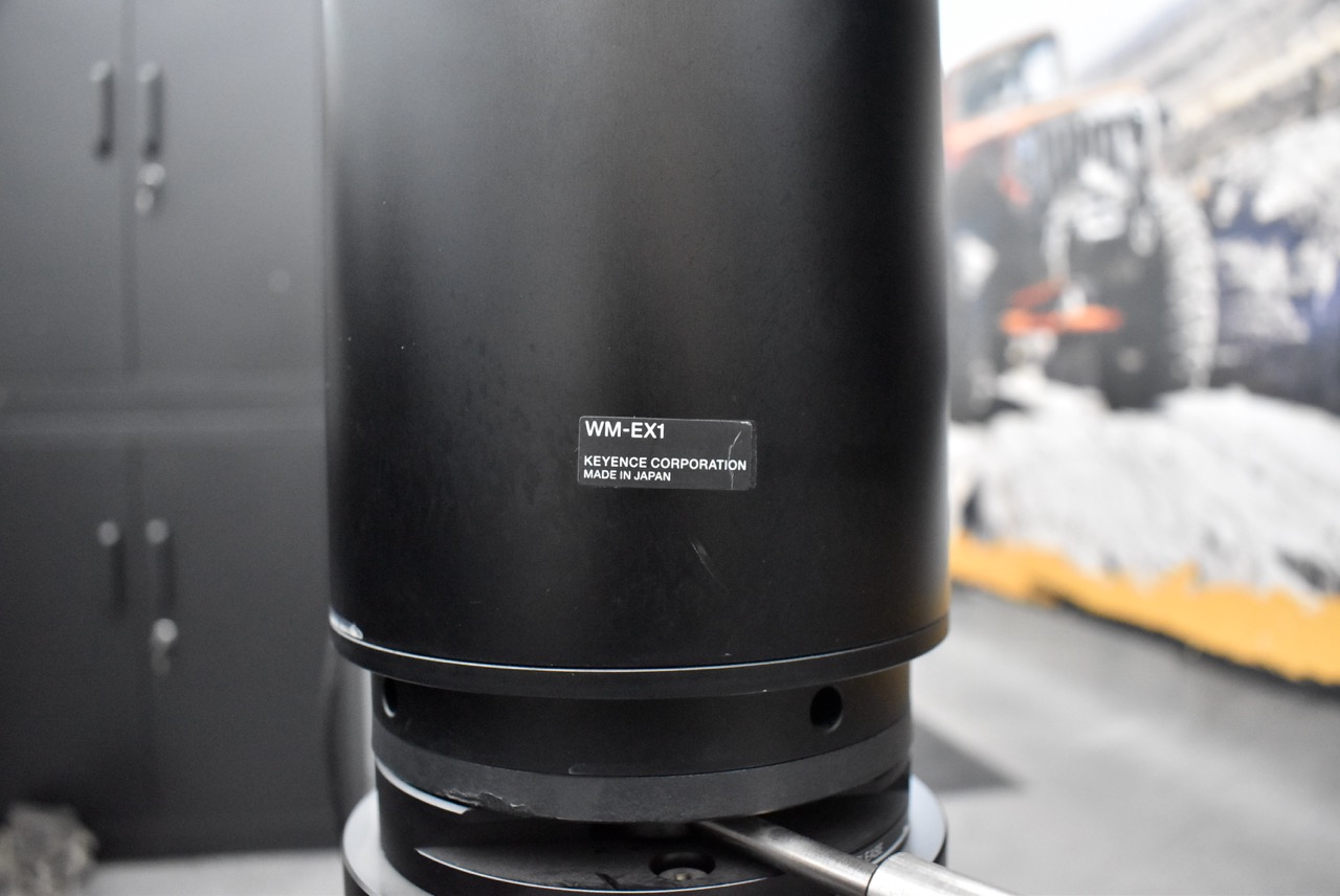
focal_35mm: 27
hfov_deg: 67.3
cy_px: 448
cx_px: 670
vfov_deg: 48.0
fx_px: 1006
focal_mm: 18
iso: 2500
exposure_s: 1/80
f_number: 4.5
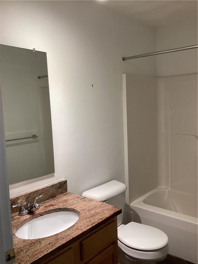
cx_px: 99
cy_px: 132
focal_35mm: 31
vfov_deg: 58.4
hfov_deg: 45.4
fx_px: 236
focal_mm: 3.3
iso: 80
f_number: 2.4
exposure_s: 1/60
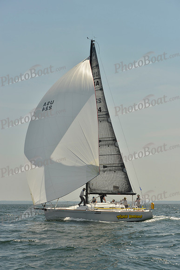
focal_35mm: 70
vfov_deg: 28.8
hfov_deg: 19.5
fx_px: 525
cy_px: 135
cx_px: 90
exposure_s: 1/1250
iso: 200
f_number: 8
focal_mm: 70
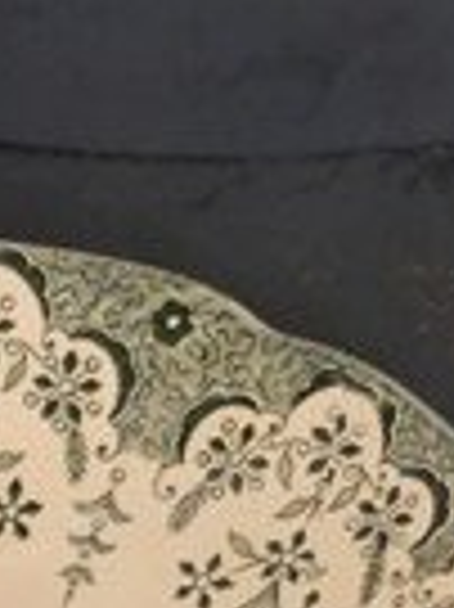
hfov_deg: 7.5
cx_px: -310
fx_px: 3380
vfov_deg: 8.3
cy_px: 1941
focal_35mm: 193
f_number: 1.8
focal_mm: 5.4
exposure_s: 1/50
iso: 250
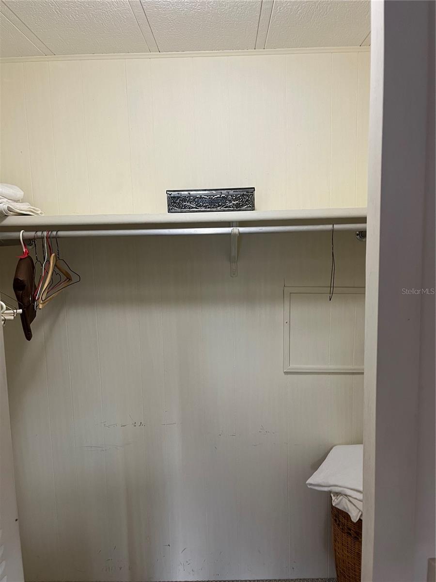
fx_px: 437
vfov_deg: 67.3
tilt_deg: -6.4
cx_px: 218
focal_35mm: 26
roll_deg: +2.4
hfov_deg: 53.1
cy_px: 291
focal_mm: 5.1
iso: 125
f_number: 1.6
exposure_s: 1/60
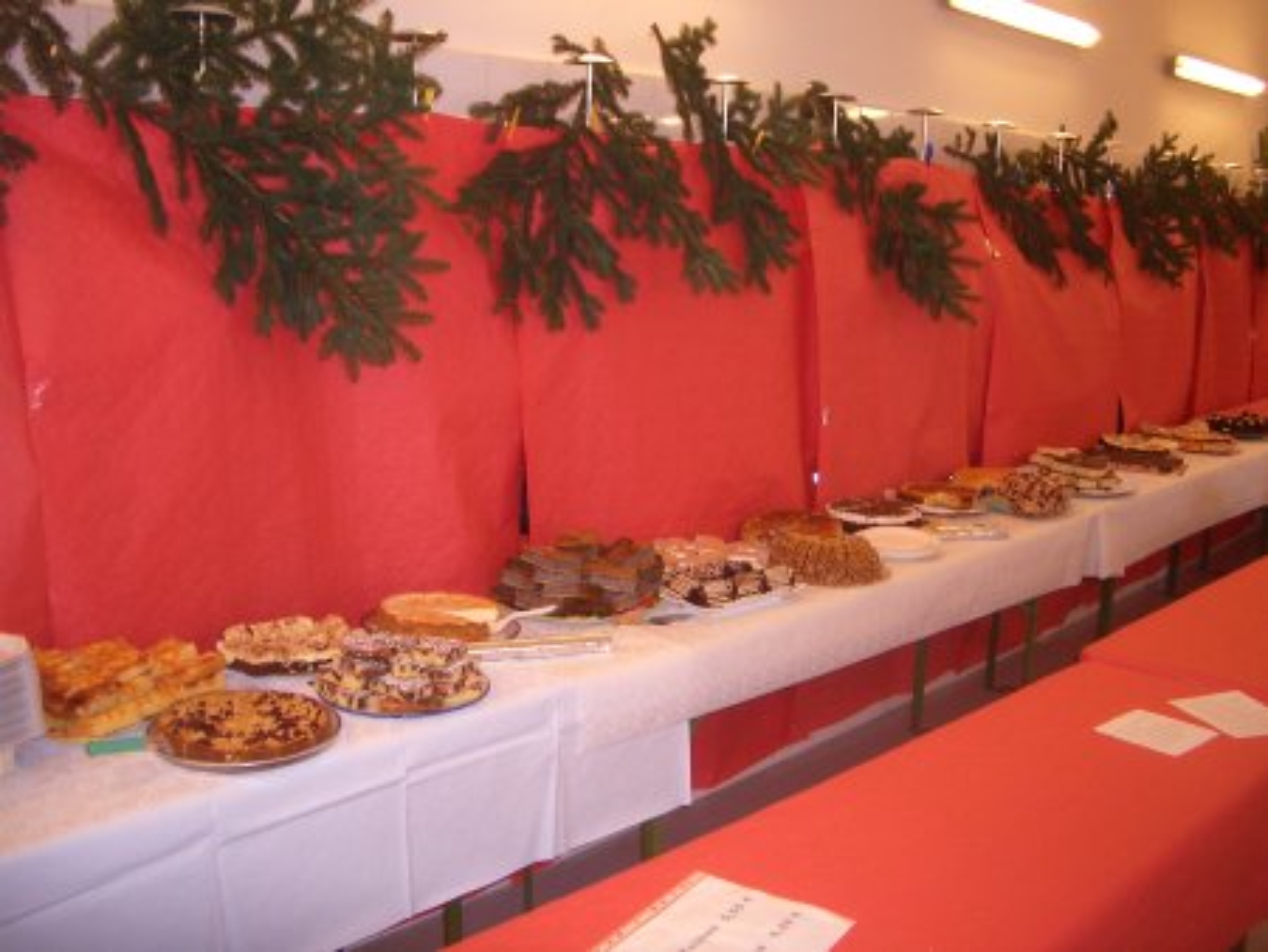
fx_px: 1283
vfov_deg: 40.7
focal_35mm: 35
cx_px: 634
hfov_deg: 52.6
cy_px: 476
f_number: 2.6
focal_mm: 5.8
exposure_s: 1/40
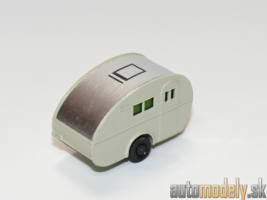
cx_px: 131
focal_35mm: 129
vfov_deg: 11.5
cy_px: 101
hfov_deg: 15.3
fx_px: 995
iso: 100
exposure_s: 1/30
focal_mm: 14.8
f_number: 4
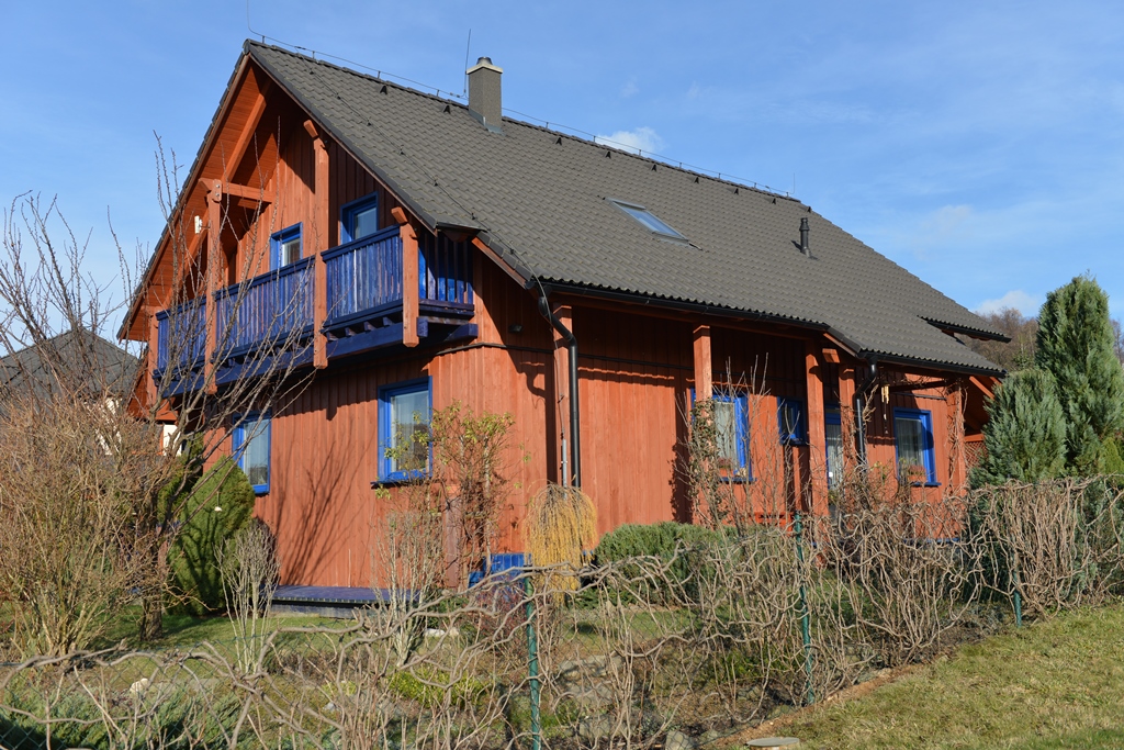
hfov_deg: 53.1
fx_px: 1124
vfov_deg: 36.9
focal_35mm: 36
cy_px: 375
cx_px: 562
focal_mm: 36
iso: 200
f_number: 5.6
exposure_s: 1/800
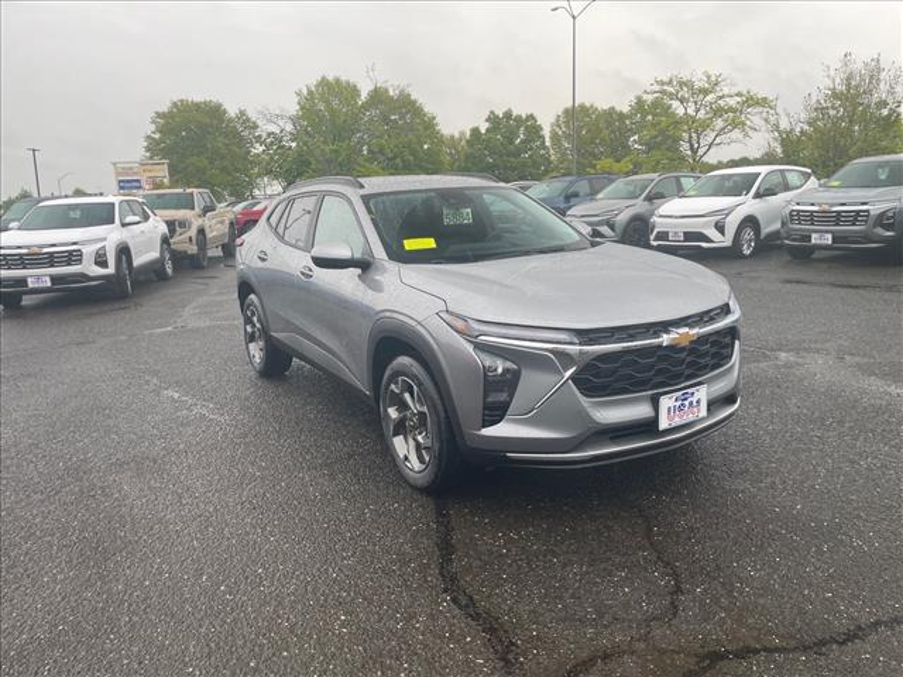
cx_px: 452
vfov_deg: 53.1
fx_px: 678
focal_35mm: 26
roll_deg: +2.8
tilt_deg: -9.8
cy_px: 338
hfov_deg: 67.3
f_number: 1.6
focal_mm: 4.2
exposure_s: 1/286
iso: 32
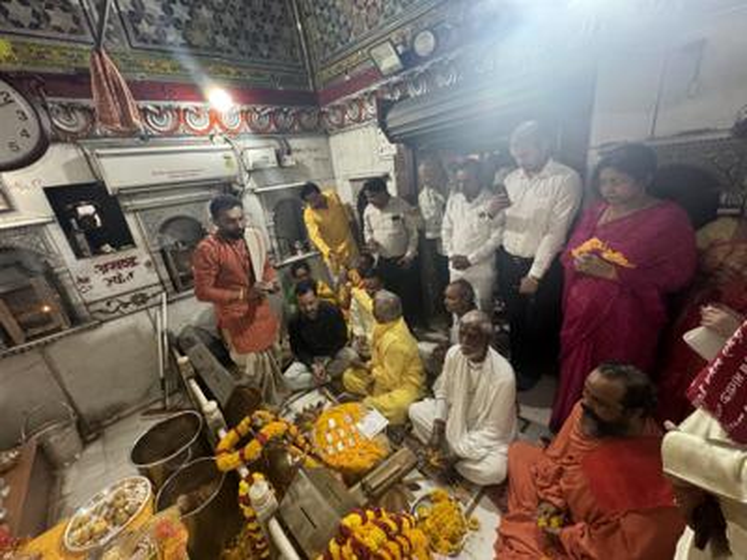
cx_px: 374
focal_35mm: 14
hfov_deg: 102.1
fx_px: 302
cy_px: 280
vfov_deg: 85.7
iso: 400
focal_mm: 2.22
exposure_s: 1/50
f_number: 2.2
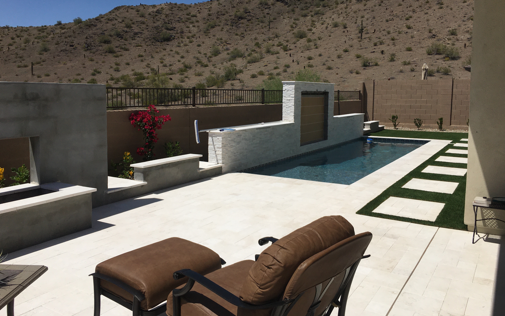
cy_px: 133
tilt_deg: -6.3
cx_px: 251
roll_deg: -1.0
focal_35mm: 31
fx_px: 427
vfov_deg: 40.5
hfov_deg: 61.2
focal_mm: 4.15
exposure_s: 1/5495
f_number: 2.2
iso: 25
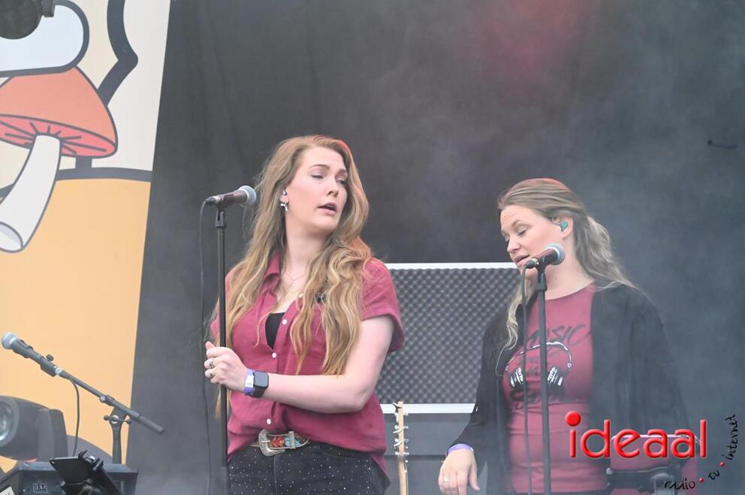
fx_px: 2687
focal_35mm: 130
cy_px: 248
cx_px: 372
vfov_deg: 10.5
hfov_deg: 15.8
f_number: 16
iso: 25600
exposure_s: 1/4000
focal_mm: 130
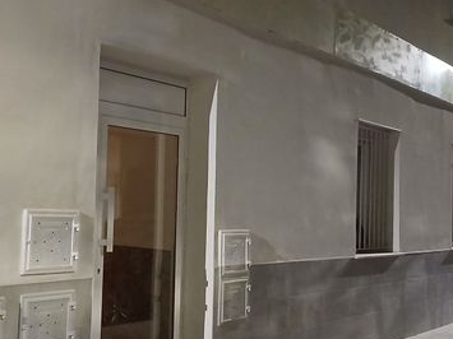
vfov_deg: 32.8
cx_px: 179
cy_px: 182
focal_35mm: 44
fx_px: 576
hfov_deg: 42.7
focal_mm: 3.98
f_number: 1.8
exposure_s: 1/16.7
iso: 1600
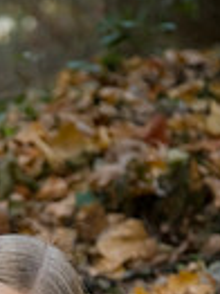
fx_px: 2385
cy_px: 451
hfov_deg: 5.3
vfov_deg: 6.9
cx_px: -22
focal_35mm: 281
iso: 800
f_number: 4.5
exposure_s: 1/320
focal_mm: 85
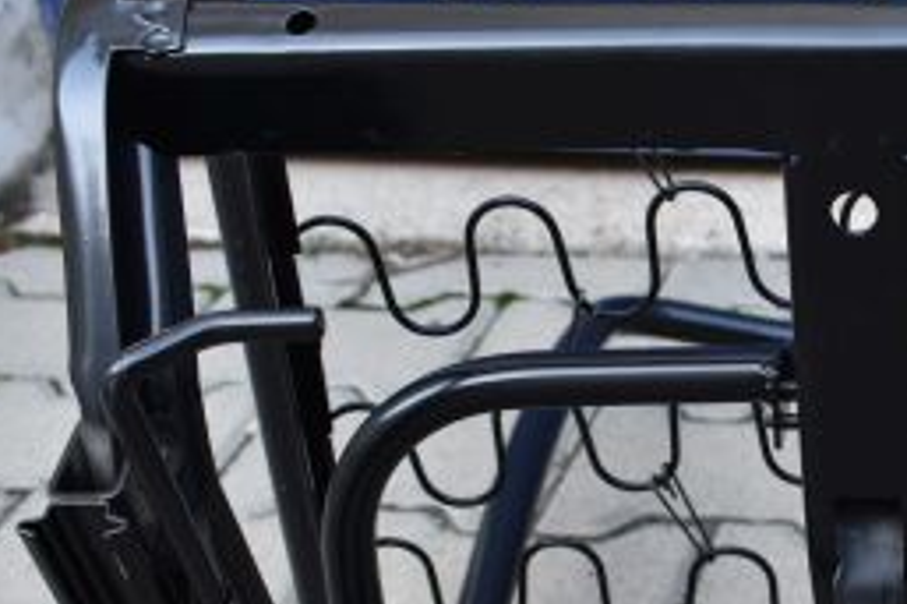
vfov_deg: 16.1
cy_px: 495
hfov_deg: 23.2
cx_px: 921
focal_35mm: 84
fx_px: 2115
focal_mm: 24
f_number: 5.6
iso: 180
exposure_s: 1/40
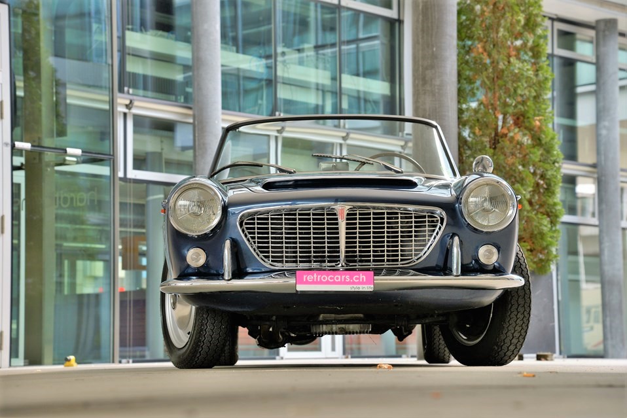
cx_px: 314
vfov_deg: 14.9
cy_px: 209
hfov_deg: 22.1
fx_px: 1602
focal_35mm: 92
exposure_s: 1/80
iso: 250
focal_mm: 92
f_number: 7.1
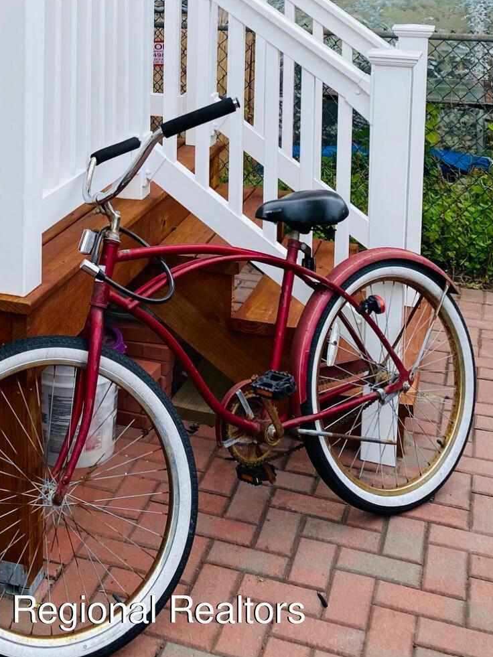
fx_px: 1006
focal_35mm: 53
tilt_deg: -2.2
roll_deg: +0.0
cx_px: 79
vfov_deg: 33.2
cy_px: 1
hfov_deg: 26.9
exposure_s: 1/927
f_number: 1.8
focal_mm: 4.25
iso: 32
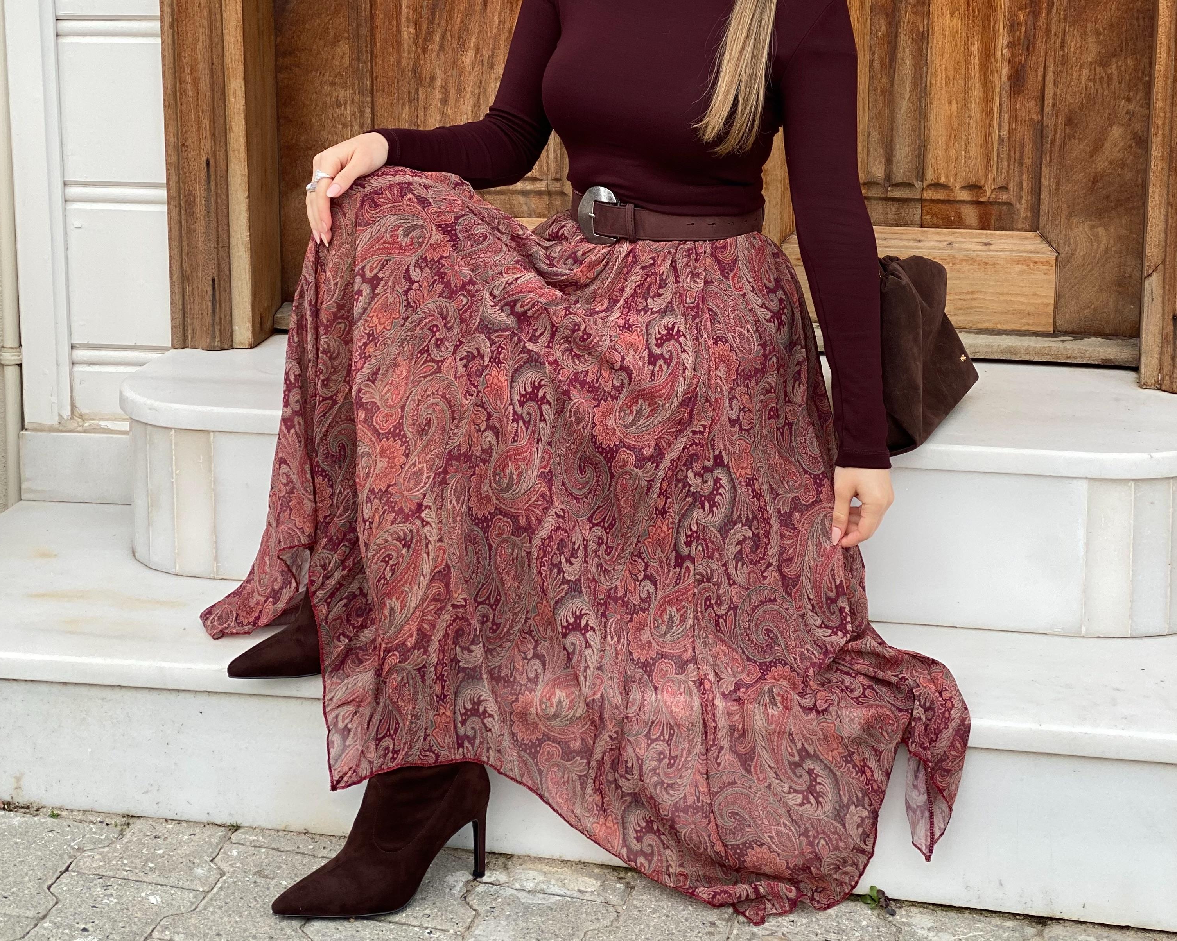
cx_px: 587
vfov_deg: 22.3
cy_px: 268
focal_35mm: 68
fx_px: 2369
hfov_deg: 27.9
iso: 20
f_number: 2
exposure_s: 1/122
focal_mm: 6
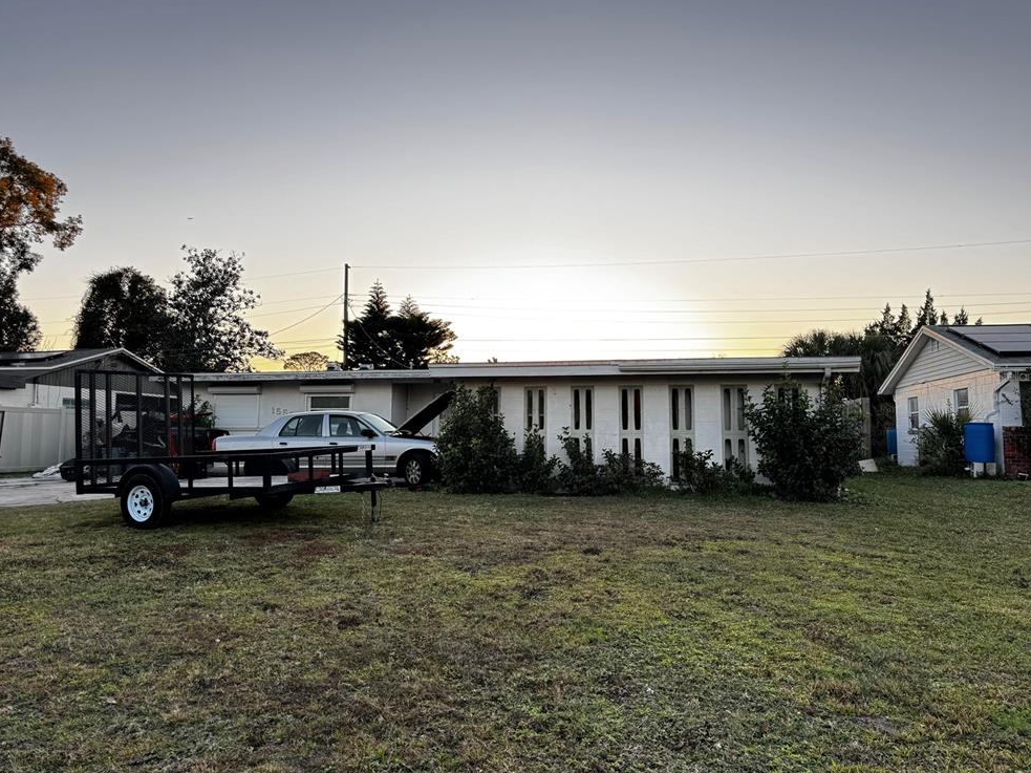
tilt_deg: +5.0
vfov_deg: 54.9
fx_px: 745
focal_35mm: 25
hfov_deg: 69.4
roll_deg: -0.4
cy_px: 375
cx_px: 522
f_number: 1.78
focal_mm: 6.76
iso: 80
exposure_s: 1/172
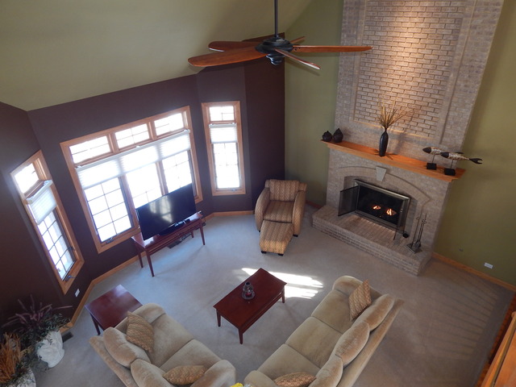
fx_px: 328
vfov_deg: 61.1
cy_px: 194
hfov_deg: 76.4
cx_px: 258
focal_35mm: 22
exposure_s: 1/30
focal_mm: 4
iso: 180
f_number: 3
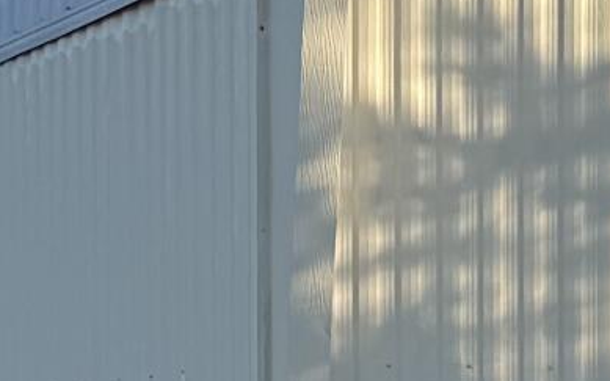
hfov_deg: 10.7
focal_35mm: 196
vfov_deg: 6.6
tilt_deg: +2.1
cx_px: 292
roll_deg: +0.0
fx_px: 3258
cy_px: 499
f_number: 1.78
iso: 80
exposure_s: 1/1230
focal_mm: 6.76
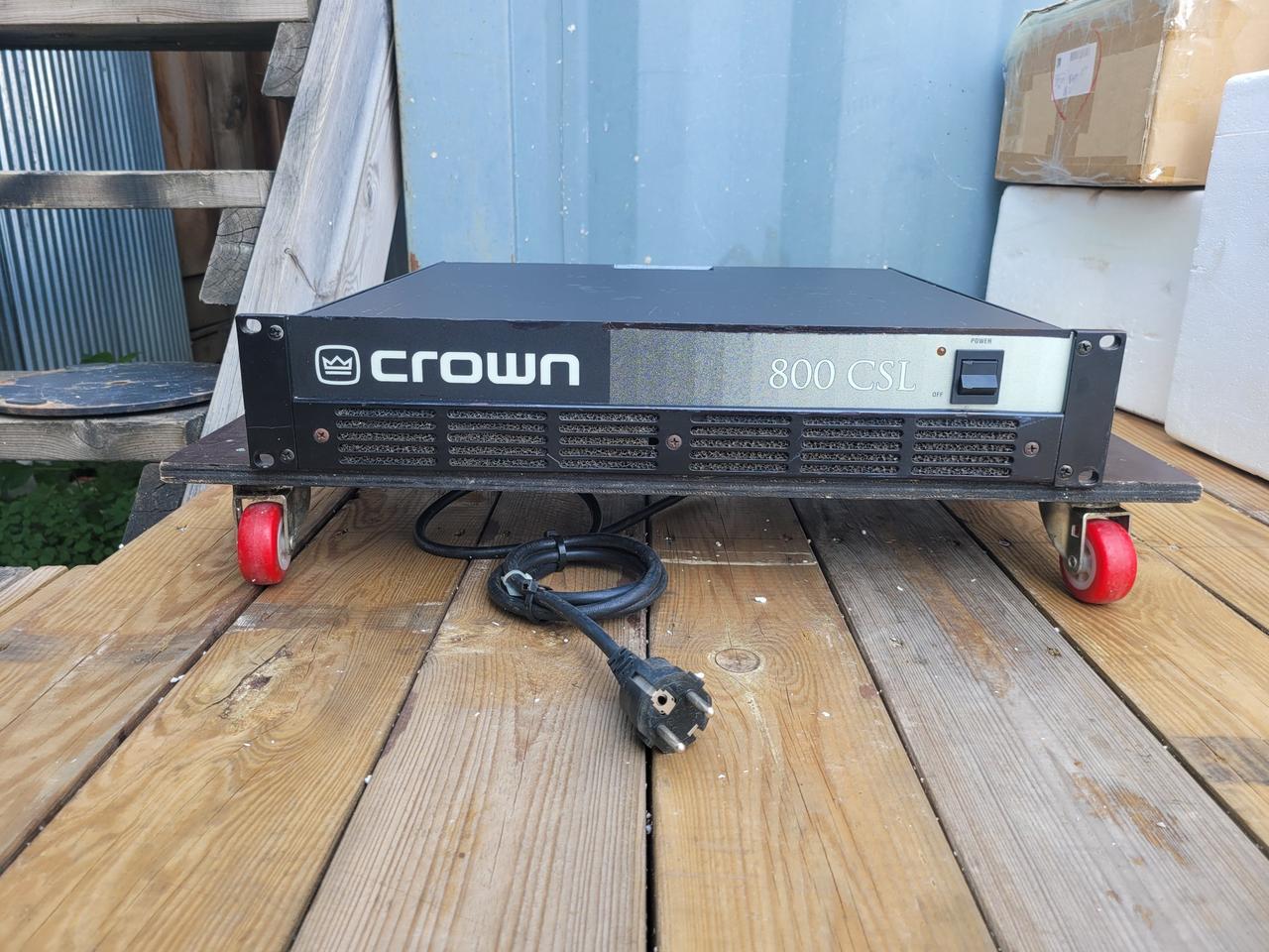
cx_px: 634
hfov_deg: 67.3
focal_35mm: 26
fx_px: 953
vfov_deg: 53.1
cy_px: 476
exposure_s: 1/165
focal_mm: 5.4
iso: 40
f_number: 1.8
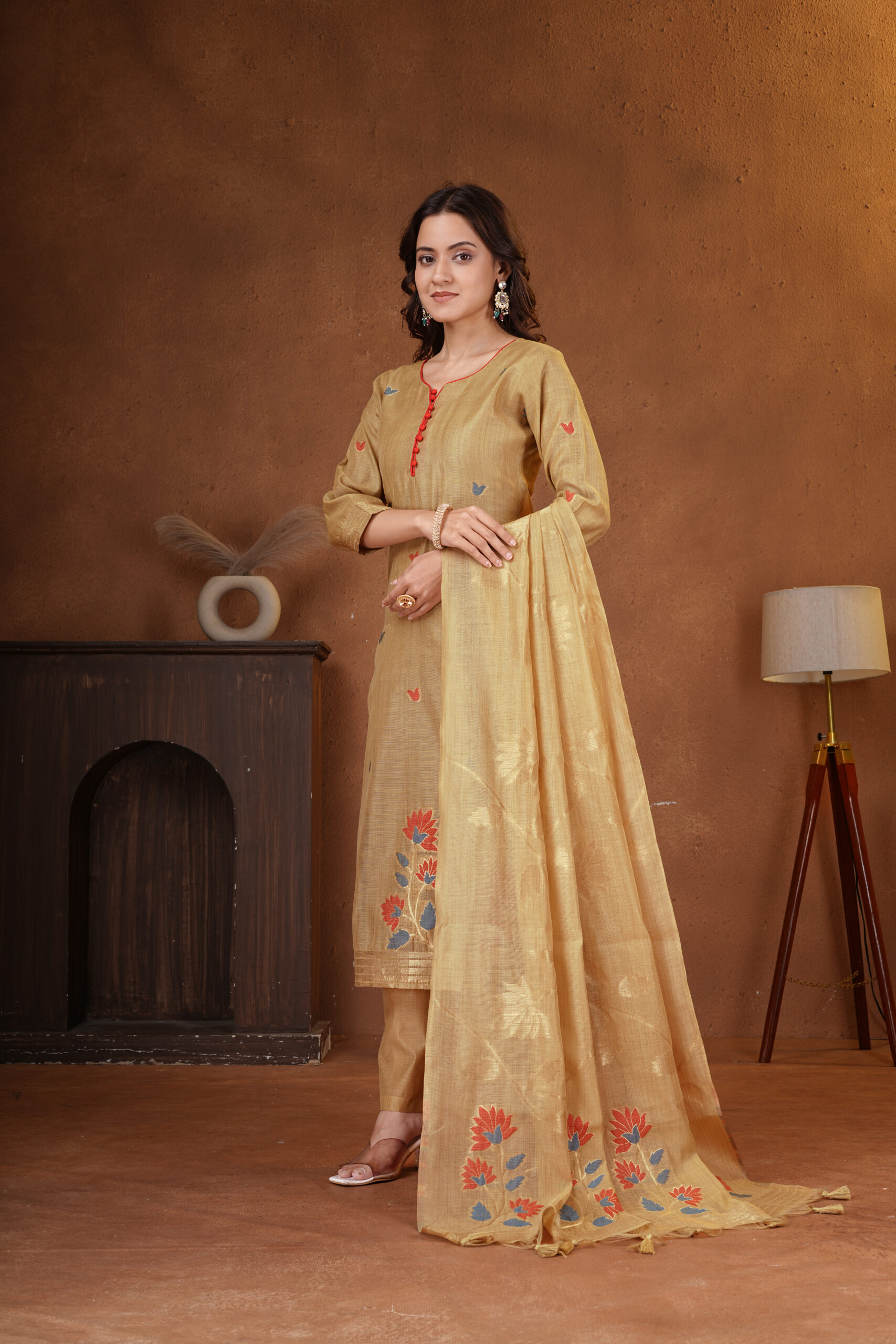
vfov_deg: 39.6
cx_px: 448
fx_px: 1866
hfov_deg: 27.0
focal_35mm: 50
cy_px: 672
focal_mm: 50
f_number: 8
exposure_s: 1/160
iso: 64
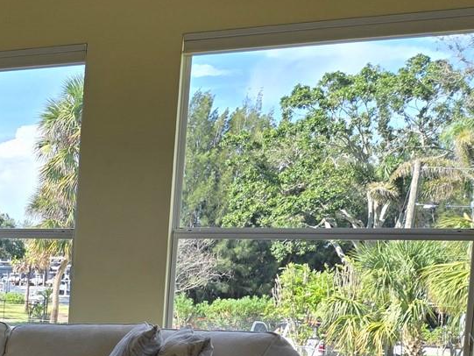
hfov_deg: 23.8
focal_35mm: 68
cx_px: -199
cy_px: 338
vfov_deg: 21.0
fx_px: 931
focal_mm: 5.4
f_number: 1.8
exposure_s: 1/383
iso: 25
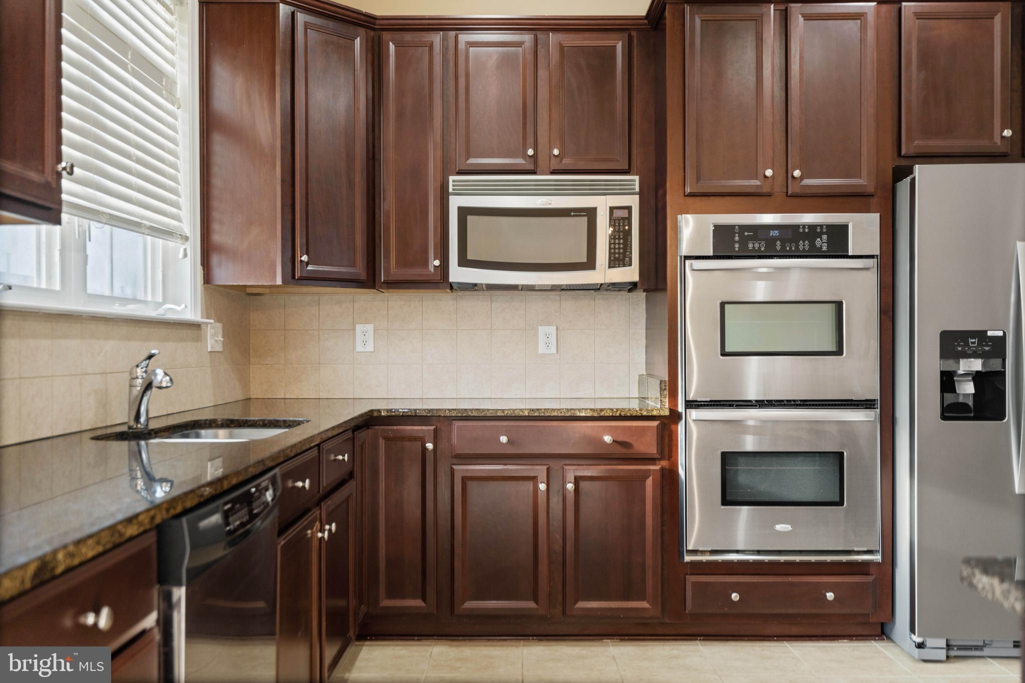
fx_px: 911
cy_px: 342
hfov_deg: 58.7
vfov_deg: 41.1
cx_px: 512
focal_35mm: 32
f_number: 4
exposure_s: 1/80
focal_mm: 32
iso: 320
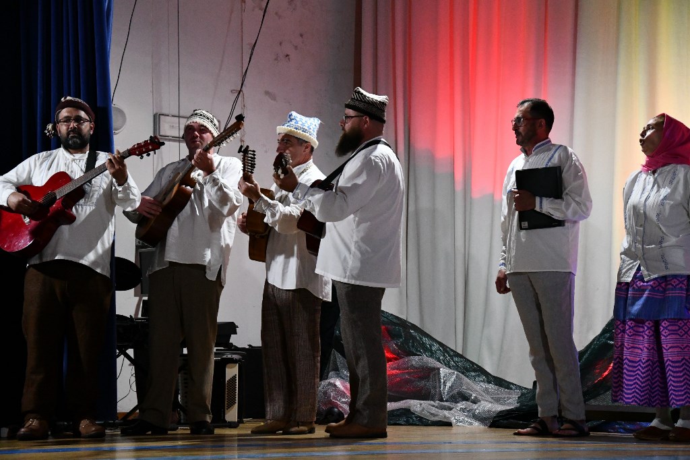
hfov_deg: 21.9
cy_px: 230
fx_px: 1782
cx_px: 345
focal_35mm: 93
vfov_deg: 14.7
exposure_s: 1/125
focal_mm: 62
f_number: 5.3
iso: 4500
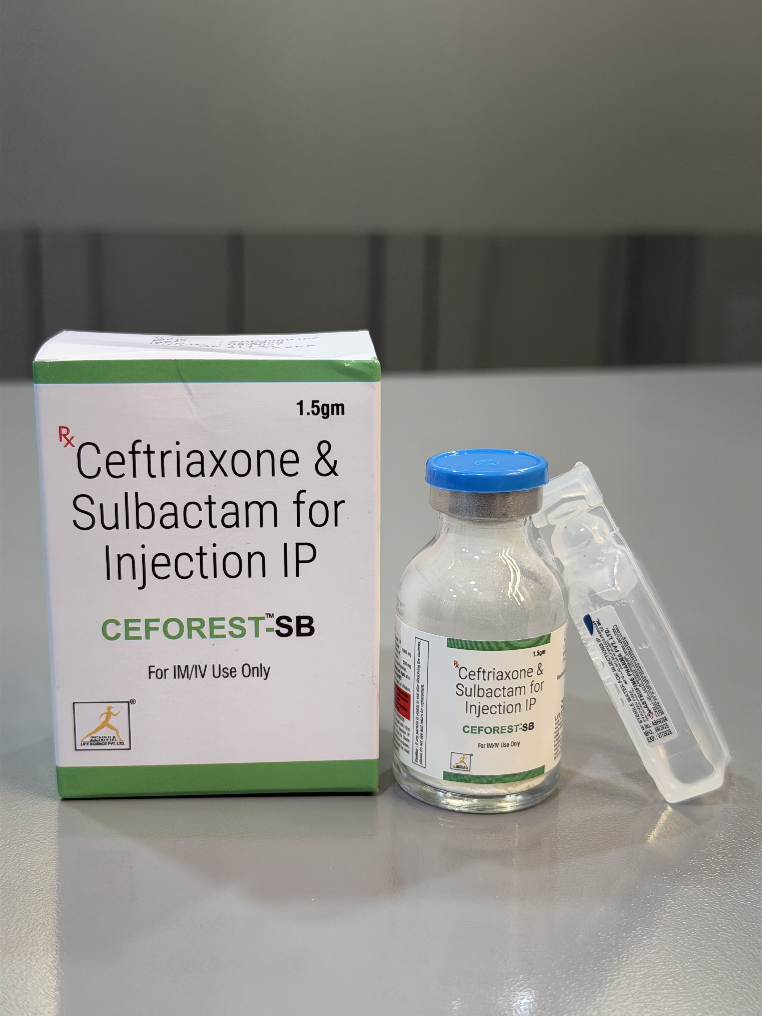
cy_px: 508
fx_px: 1409
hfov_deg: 30.3
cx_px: 381
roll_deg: -1.2
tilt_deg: -13.9
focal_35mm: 48
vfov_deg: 39.7
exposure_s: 1/50
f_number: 1.78
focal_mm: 6.76
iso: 64
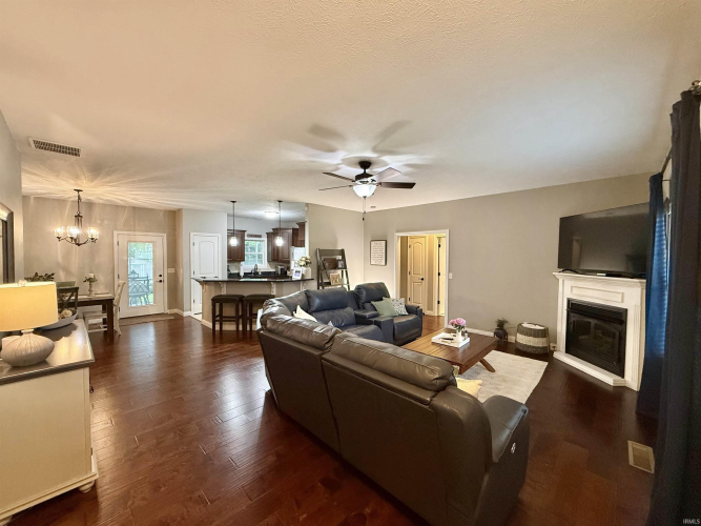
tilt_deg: -1.2
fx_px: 283
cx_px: 350
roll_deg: -0.3
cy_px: 263
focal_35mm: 14
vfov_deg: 85.7
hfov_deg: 102.1
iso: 320
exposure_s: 1/60
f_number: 2.2
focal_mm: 2.22
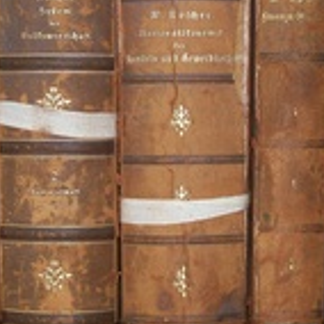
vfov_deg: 17.1
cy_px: 139
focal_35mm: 102
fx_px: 1080
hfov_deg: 17.1
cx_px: 175
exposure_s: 1/73.1
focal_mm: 7.6
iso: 80
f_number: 3
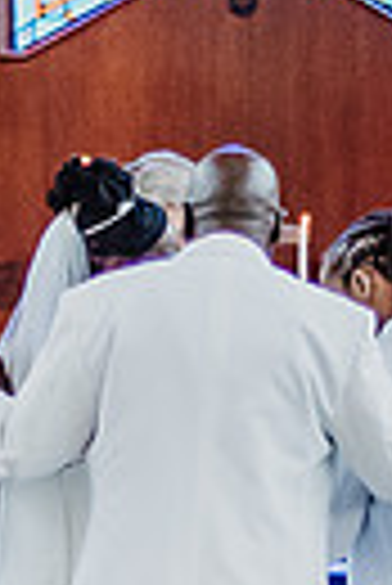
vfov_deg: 6.9
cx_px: -14
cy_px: 683
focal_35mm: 297
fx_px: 4838
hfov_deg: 4.6
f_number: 1.8
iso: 2200
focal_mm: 35
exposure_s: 1/1250
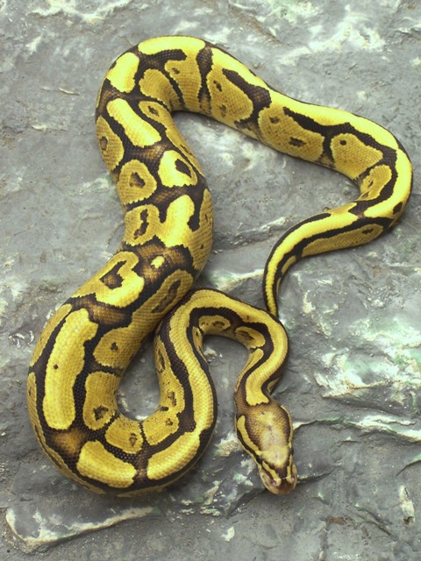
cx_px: 210
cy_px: 280
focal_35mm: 82
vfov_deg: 23.8
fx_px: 1330
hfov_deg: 18.0
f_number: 3.2
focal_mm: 13.7
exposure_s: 1/45
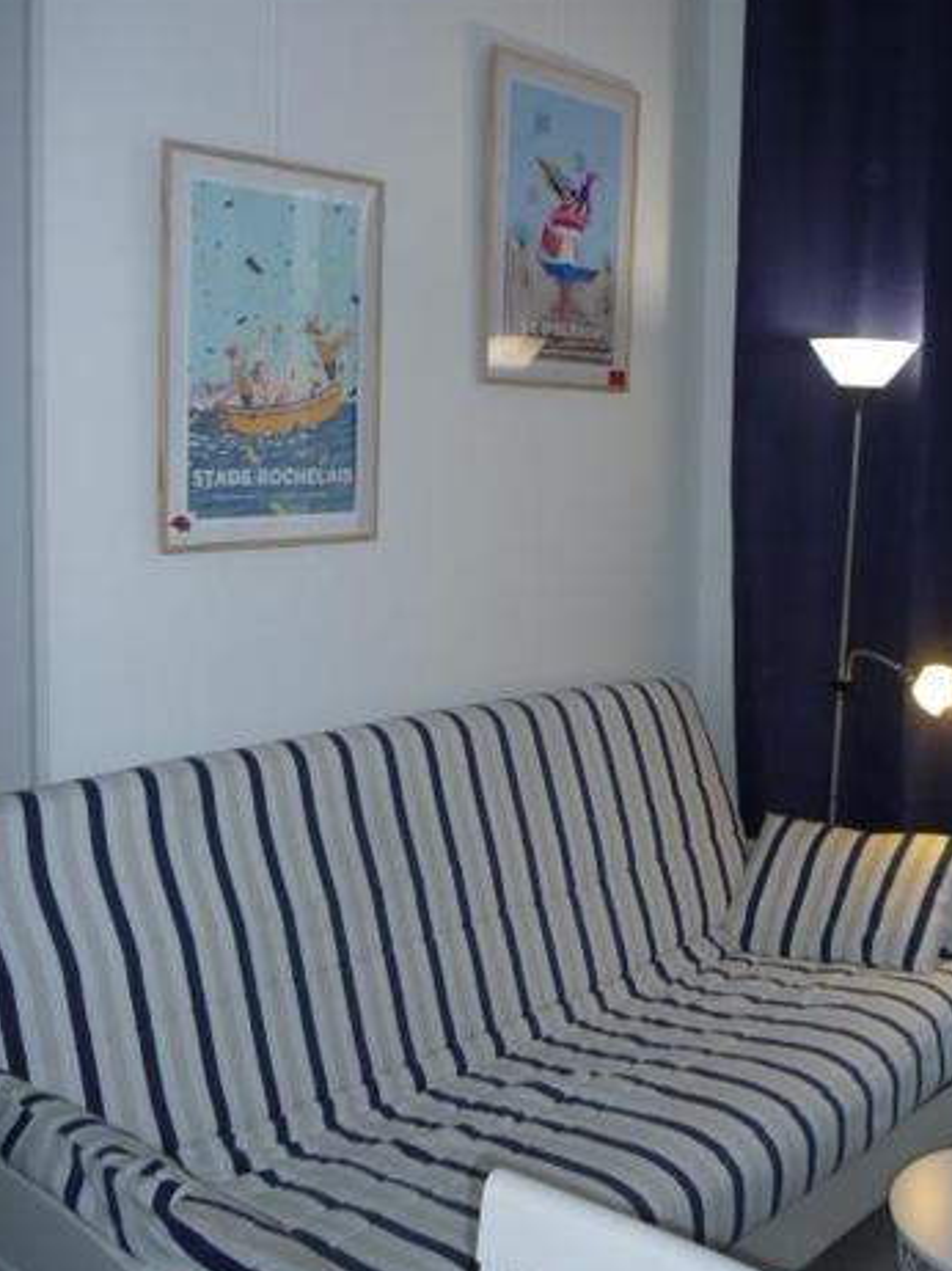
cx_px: 589
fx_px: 1431
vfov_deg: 47.7
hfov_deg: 36.6
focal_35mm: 39
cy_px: 542
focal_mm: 5.2
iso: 100
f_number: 3.3
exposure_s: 1/30
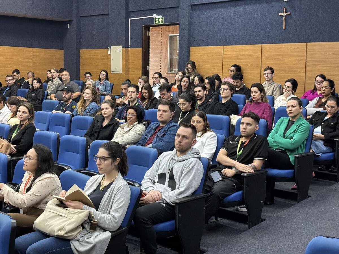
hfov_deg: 36.8
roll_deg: -0.8
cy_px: 127
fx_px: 509
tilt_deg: -5.3
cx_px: 170
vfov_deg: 28.0
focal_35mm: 52
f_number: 1.6
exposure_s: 1/40
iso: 250
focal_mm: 5.96
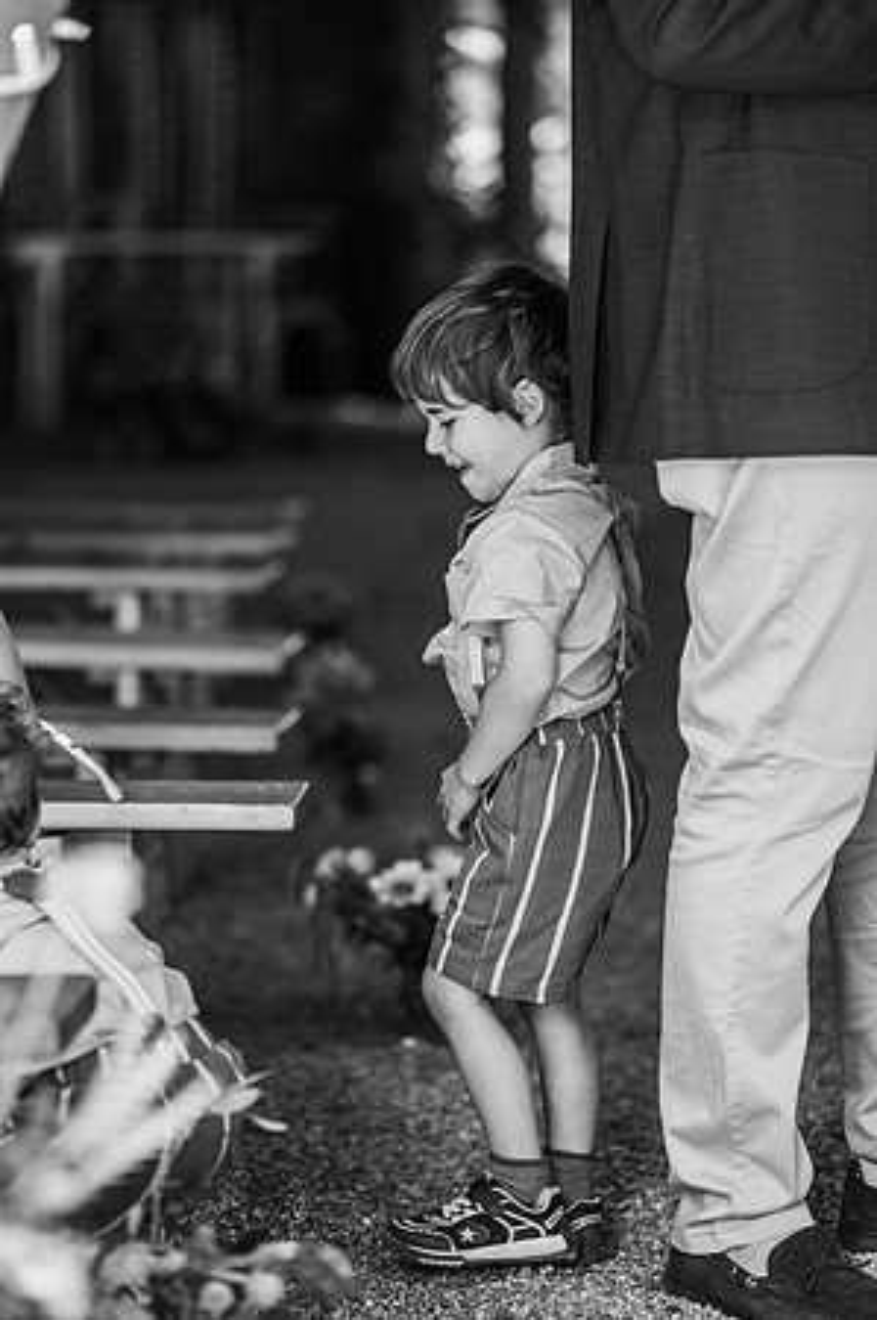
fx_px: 3113
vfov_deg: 23.9
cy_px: 660
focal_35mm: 85
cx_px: 438
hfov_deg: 16.0
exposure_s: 1/200
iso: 180
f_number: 1.8
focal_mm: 85
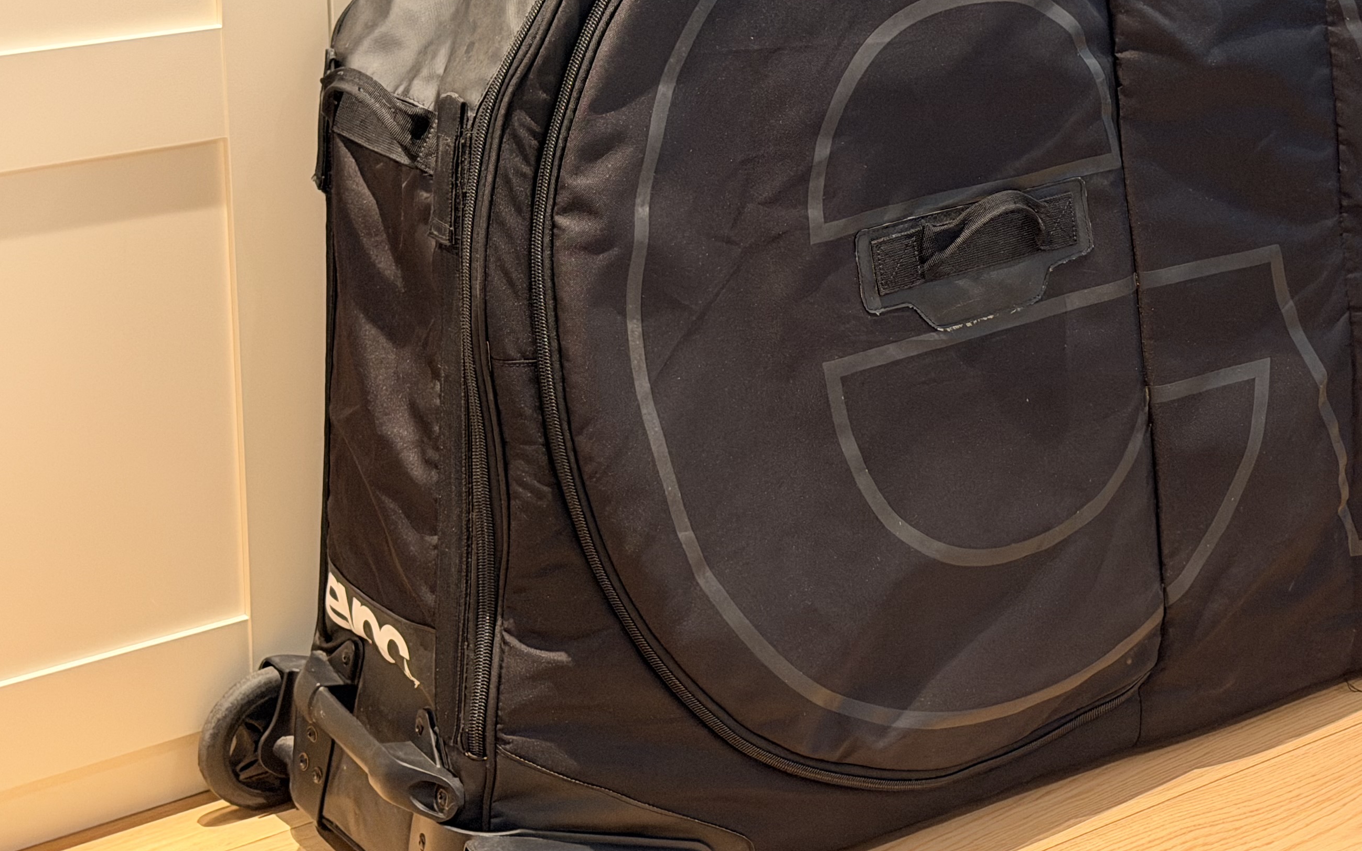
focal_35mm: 79
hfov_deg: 25.9
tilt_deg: -20.2
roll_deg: -2.8
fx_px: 2932
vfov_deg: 16.5
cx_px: 1002
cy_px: 293
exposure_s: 1/33
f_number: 1.78
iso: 320
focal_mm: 6.76
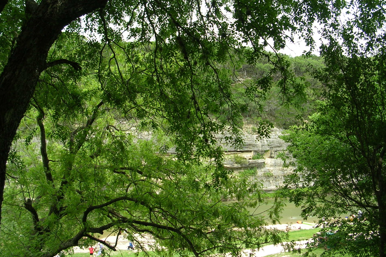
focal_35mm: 42
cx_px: 203
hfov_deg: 46.4
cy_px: 116
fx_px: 450
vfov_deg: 31.9
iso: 50
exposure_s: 1/323
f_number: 2.8
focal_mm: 5.8
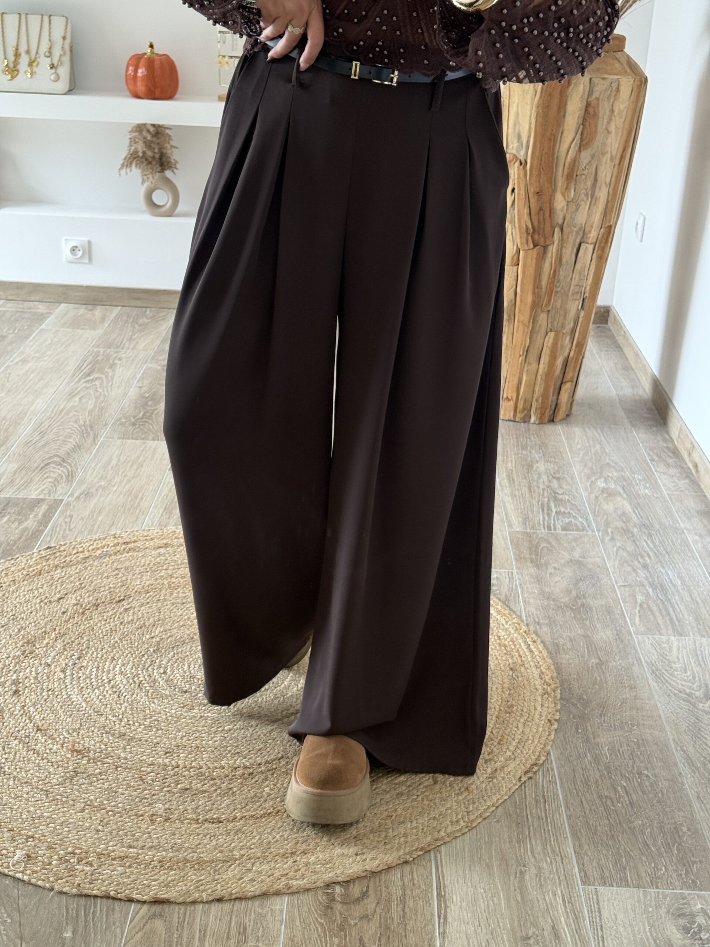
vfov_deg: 39.7
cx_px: 355
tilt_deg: -29.9
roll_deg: -1.6
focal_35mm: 48
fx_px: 1313
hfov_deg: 30.3
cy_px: 474
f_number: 1.78
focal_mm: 6.76
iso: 125
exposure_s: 1/60
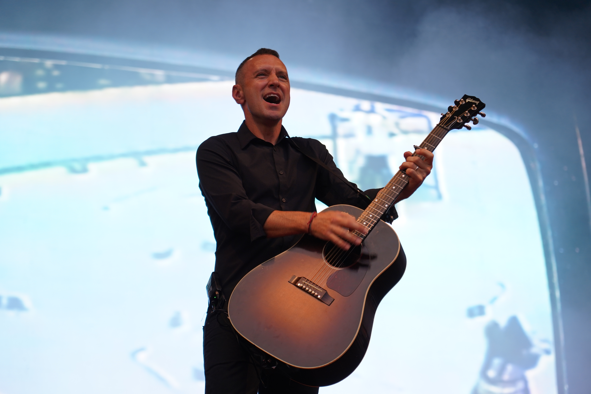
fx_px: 1724
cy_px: 197
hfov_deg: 19.5
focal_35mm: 105
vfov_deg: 13.0
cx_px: 296
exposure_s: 1/125
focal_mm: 105
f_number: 4
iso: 500
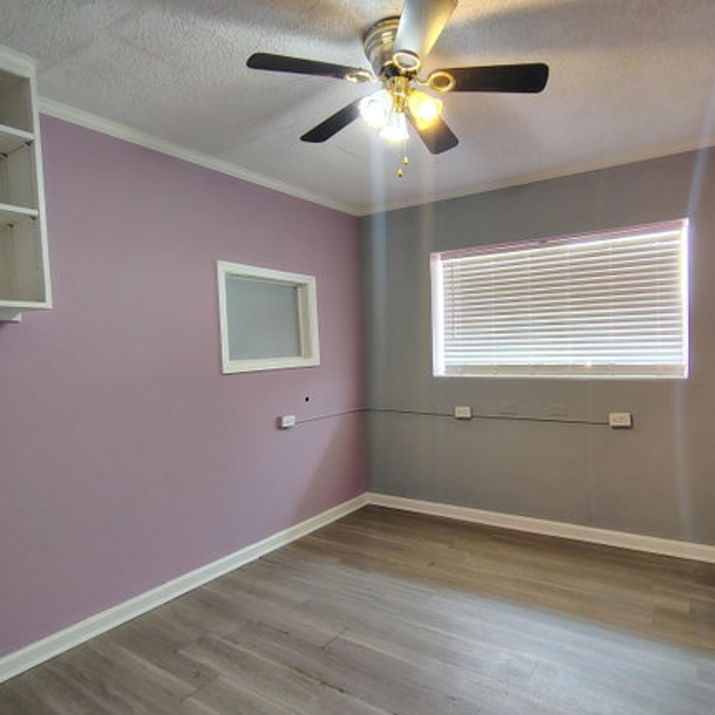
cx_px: 407
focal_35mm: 21
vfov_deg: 72.1
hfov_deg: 71.8
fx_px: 491
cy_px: 378
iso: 493
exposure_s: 1/60
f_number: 2.2
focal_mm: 2.13
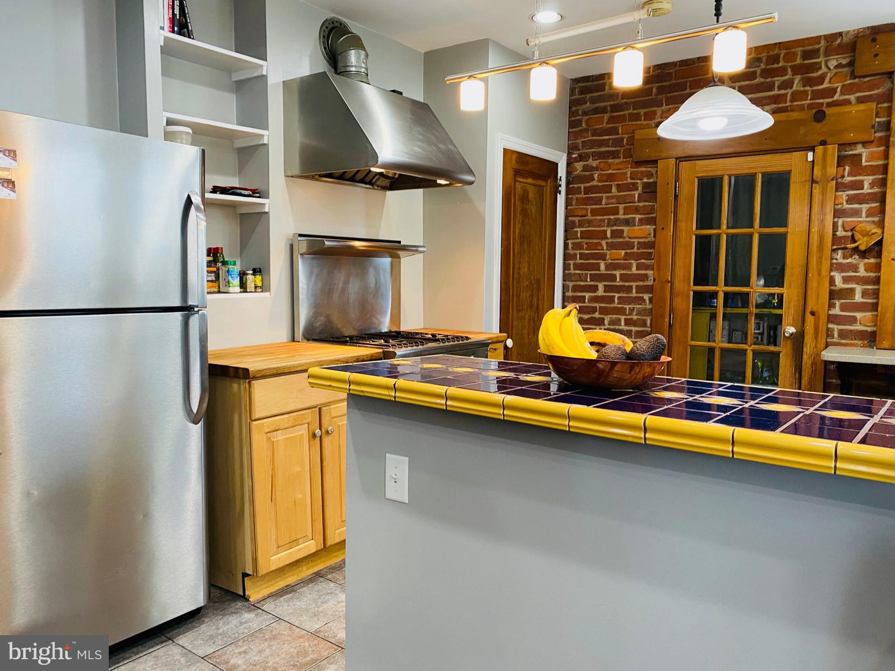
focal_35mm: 26
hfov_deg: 67.3
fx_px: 672
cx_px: 448
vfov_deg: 53.0
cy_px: 336
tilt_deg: -5.9
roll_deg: -1.9
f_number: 1.8
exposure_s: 1/60
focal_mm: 4.25
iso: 160
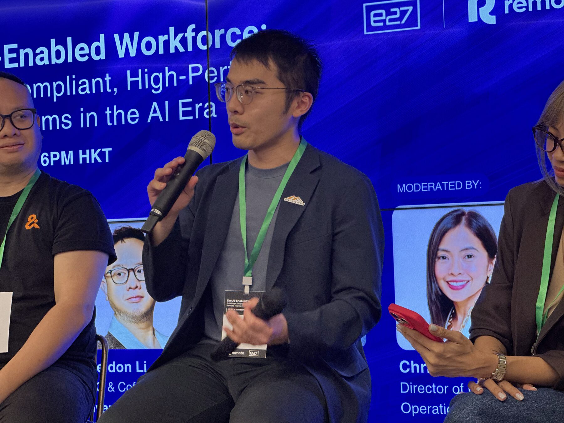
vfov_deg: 19.1
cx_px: 282
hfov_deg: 25.3
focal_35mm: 77
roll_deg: +1.8
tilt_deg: +2.6
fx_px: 1255
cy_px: 212
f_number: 2.8
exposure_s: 1/60
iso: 160
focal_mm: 9
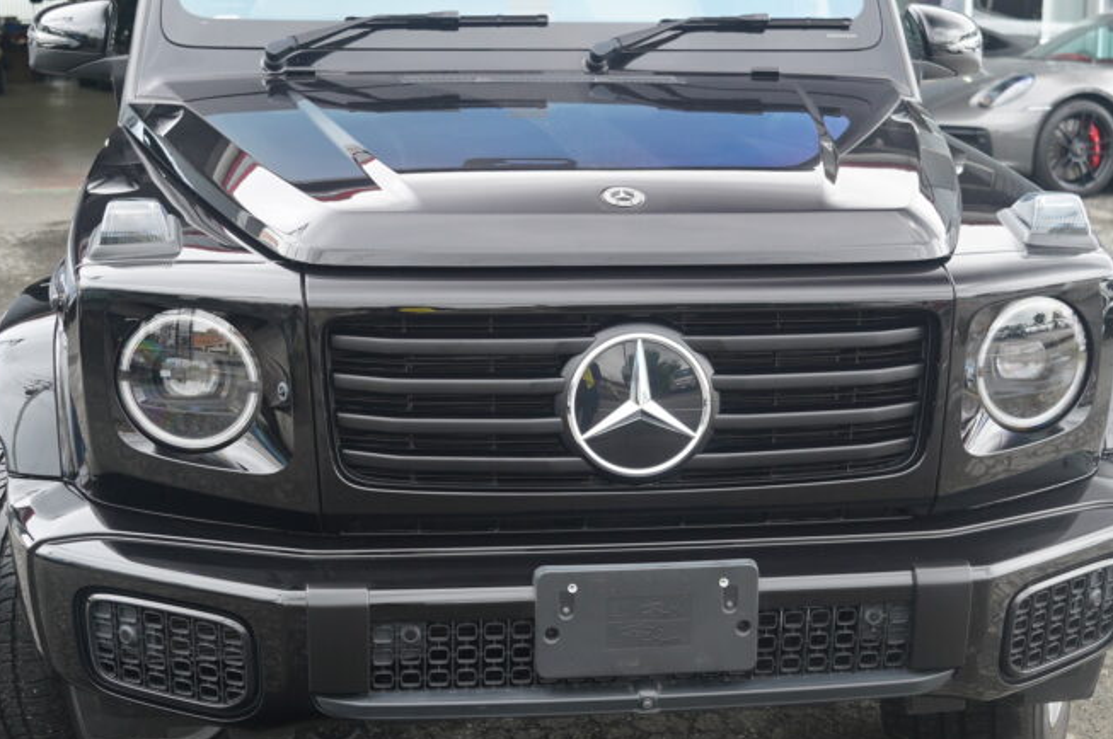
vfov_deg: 23.3
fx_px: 1791
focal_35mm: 58
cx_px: 581
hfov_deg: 34.5
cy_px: 333
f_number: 5
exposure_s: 1/160
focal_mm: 37
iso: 640
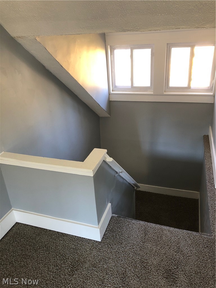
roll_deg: +3.8
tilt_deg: -24.6
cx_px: 108
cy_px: 144
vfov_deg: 63.4
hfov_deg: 49.7
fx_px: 233
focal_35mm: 28
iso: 40
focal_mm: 3.99
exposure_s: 1/15
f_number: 1.8
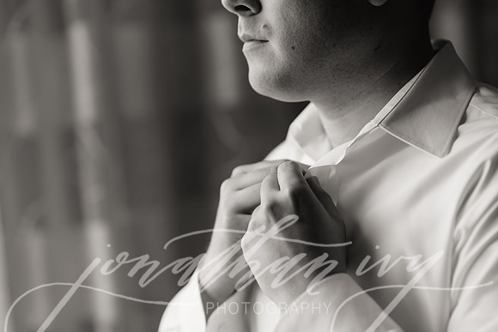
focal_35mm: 85
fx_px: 1176
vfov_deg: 16.1
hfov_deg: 23.9
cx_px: 249
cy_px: 166
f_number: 2.2
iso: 400
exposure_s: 1/500
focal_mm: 85
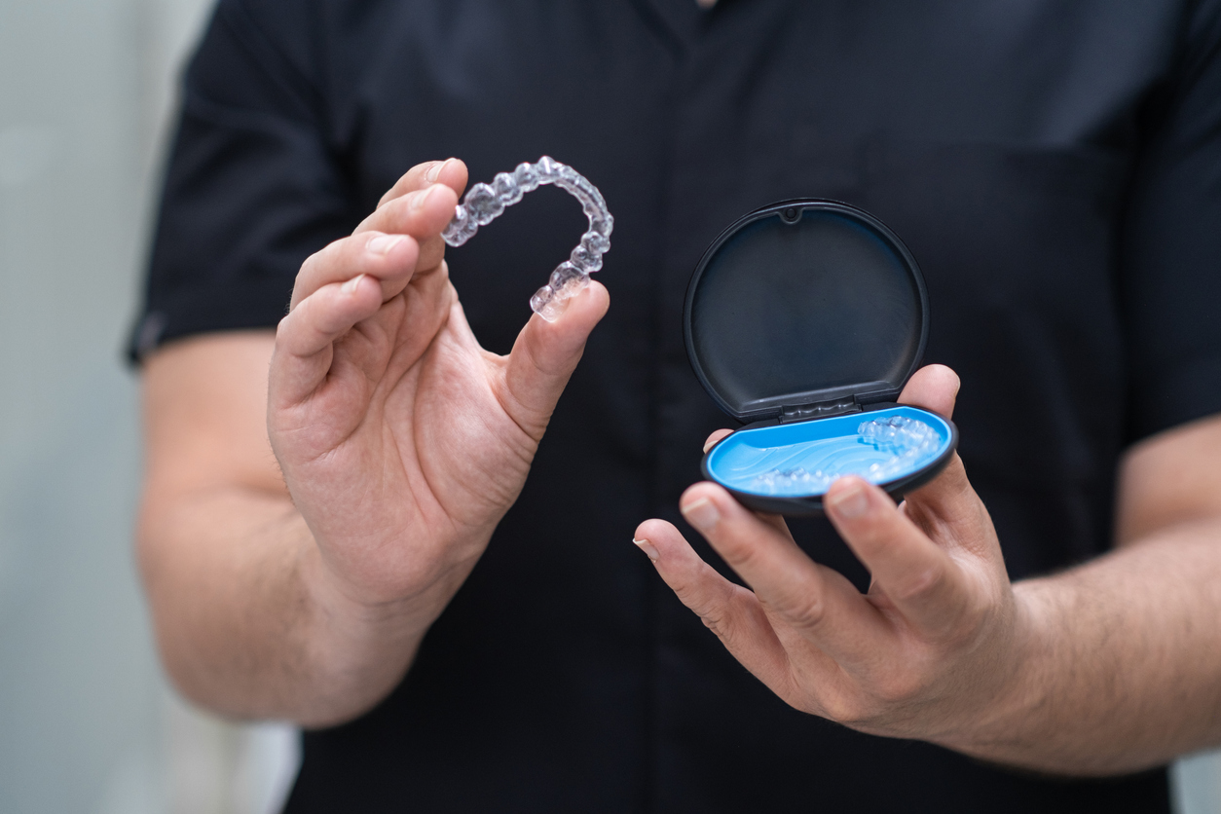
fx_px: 2849
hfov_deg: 24.2
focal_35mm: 84
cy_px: 407
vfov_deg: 16.3
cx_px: 610
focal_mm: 56
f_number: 1.4
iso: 250
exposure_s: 1/180
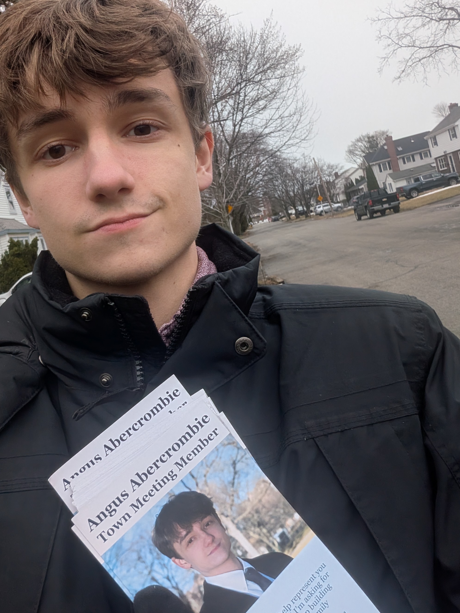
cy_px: 245
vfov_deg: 56.4
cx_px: 194
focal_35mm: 32
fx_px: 567
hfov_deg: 44.0
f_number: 2.2
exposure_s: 1/100
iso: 83
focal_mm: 2.74
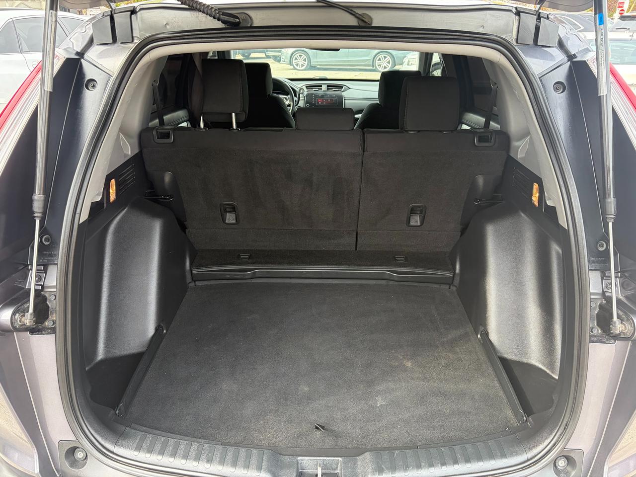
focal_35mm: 26
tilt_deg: -24.0
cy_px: 238
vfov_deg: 53.1
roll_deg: +0.2
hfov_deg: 67.3
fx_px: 478
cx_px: 318
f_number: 1.6
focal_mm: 5.96
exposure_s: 1/237
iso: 125
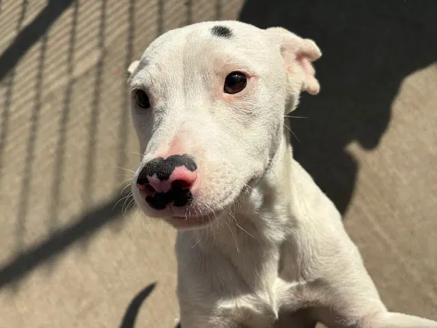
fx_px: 656
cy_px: 164
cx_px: 218
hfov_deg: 36.8
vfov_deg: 28.0
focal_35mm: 52
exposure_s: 1/4630
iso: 32
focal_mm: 5.96
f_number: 1.6
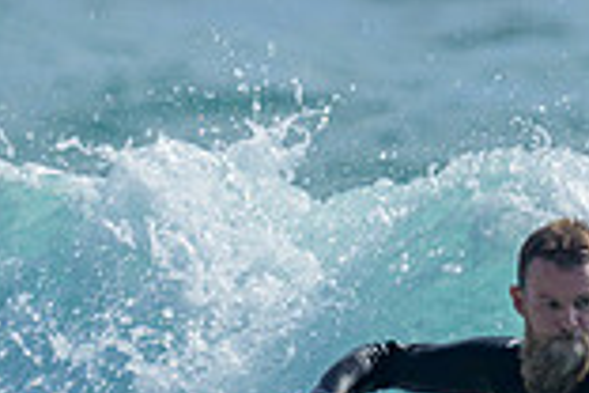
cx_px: 526
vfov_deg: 0.3
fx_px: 65570
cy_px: 427
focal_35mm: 4008
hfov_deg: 0.5
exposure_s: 1/2000
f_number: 6.3
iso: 125
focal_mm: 800
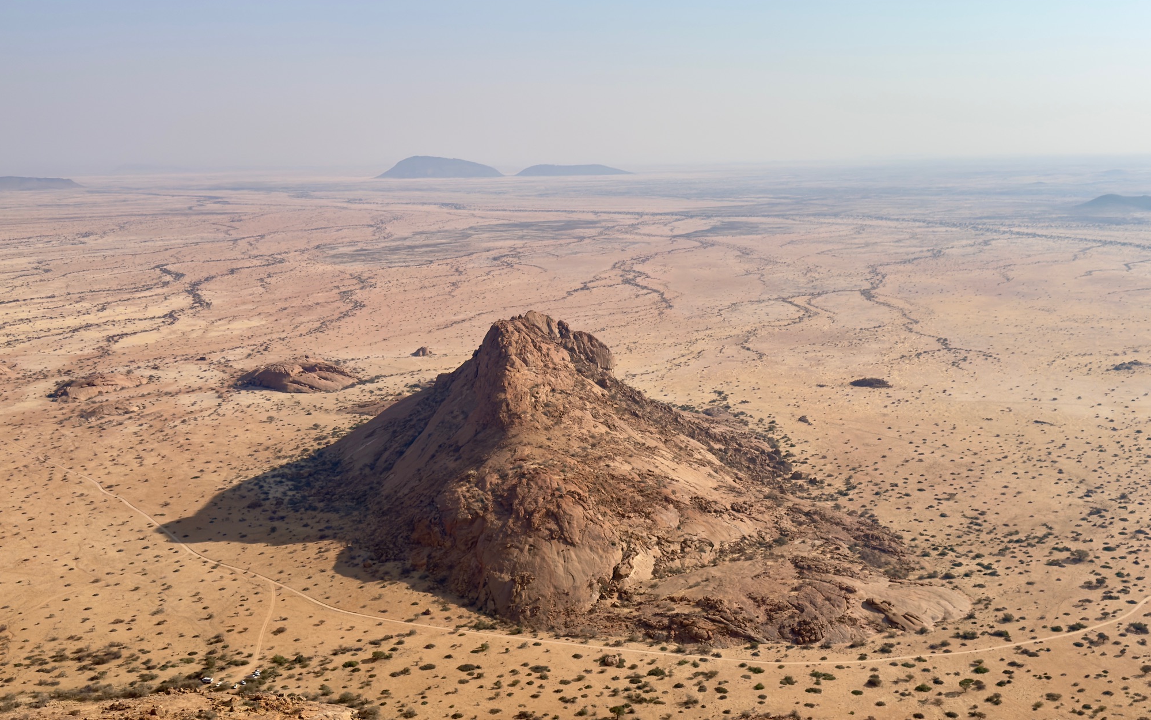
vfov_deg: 33.6
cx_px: 587
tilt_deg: -13.1
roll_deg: -0.2
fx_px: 1192
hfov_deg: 51.5
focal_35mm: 38
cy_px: 397
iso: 100
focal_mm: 6.76
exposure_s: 1/9434
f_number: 1.78
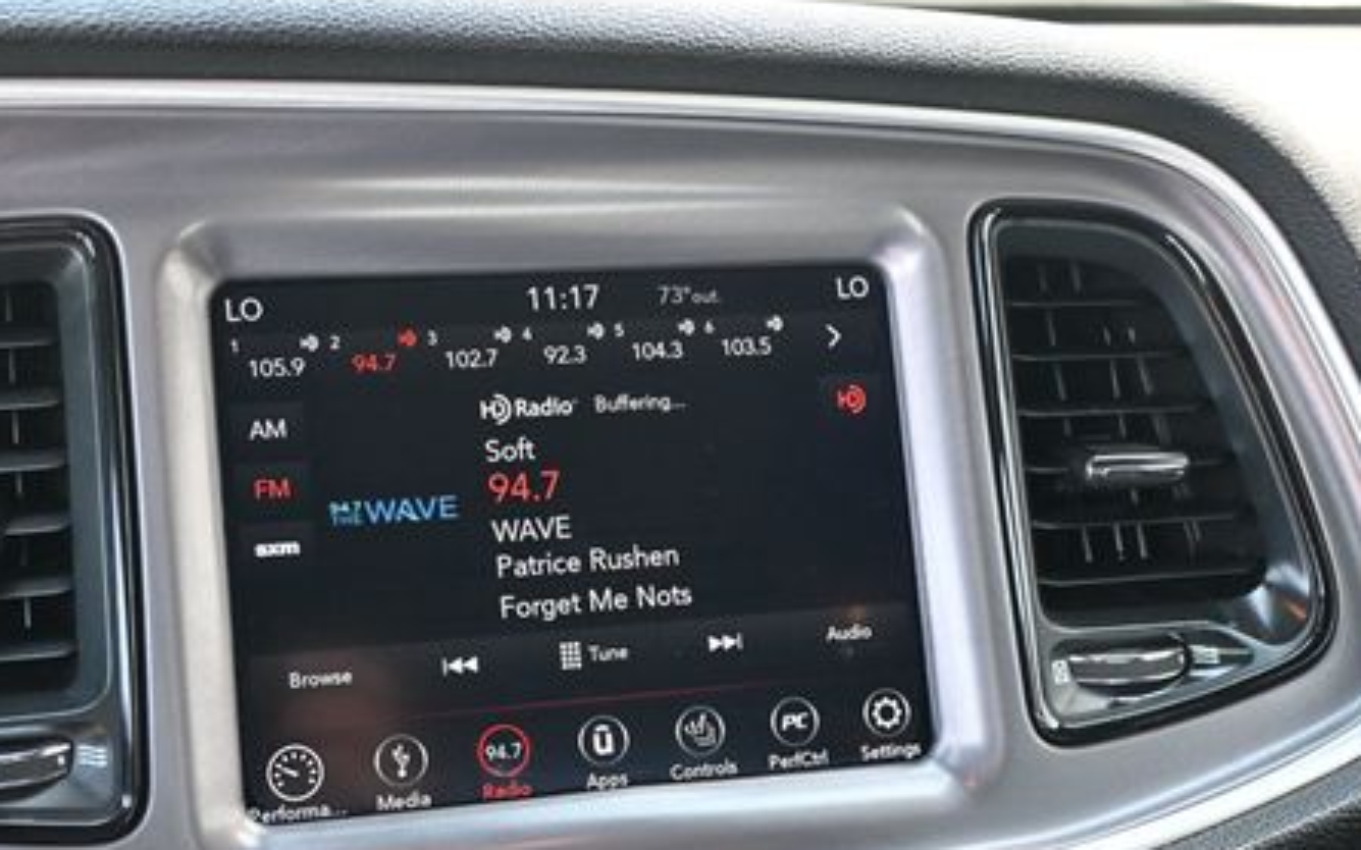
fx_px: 1632
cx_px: 572
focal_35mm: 44
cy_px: 556
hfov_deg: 45.1
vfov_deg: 29.0
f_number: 3.8
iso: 1100
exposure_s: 1/125
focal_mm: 20
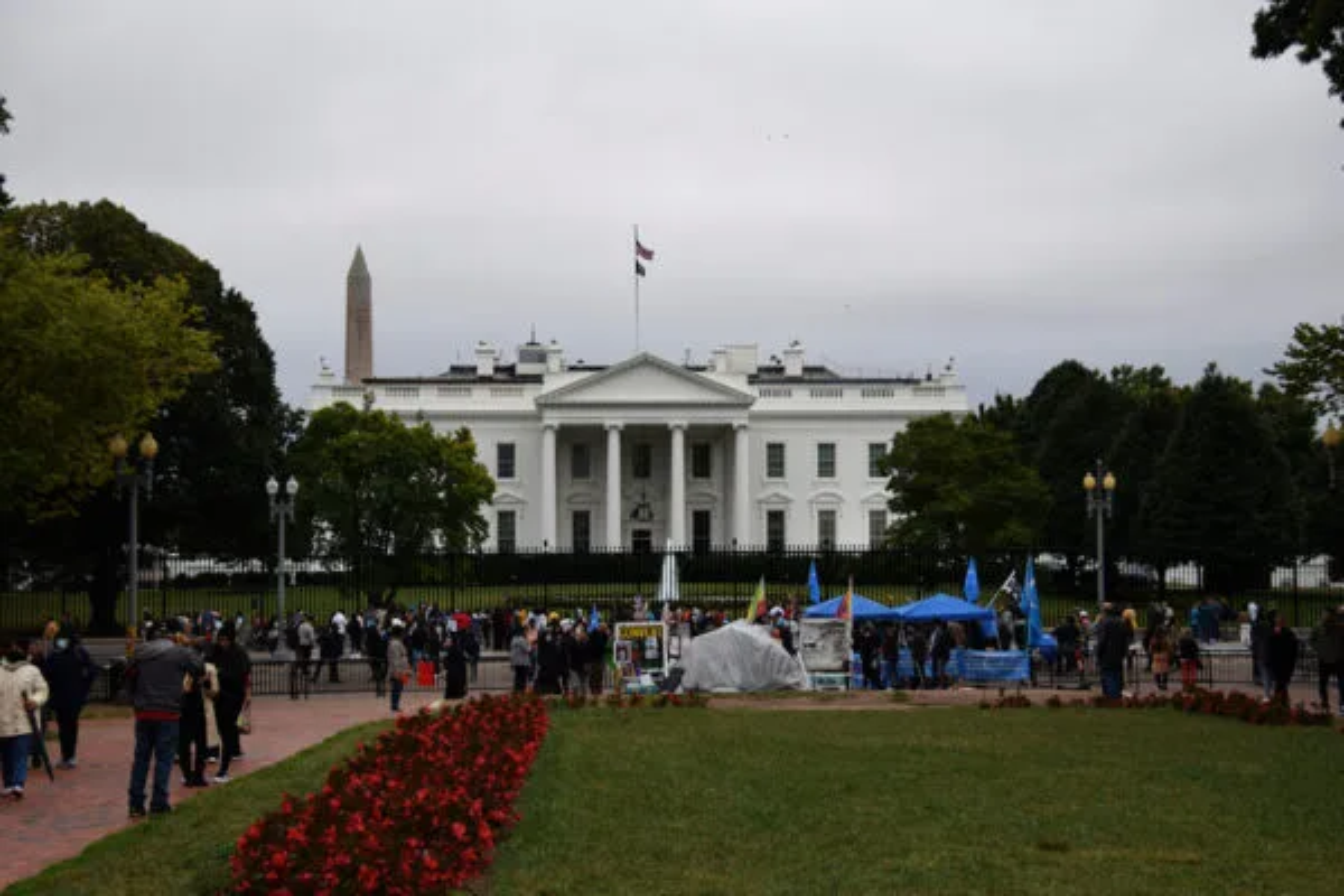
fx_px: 2240
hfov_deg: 33.4
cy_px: 448
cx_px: 672
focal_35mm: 60
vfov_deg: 22.6
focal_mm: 40
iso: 400
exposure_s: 1/1250
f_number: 5
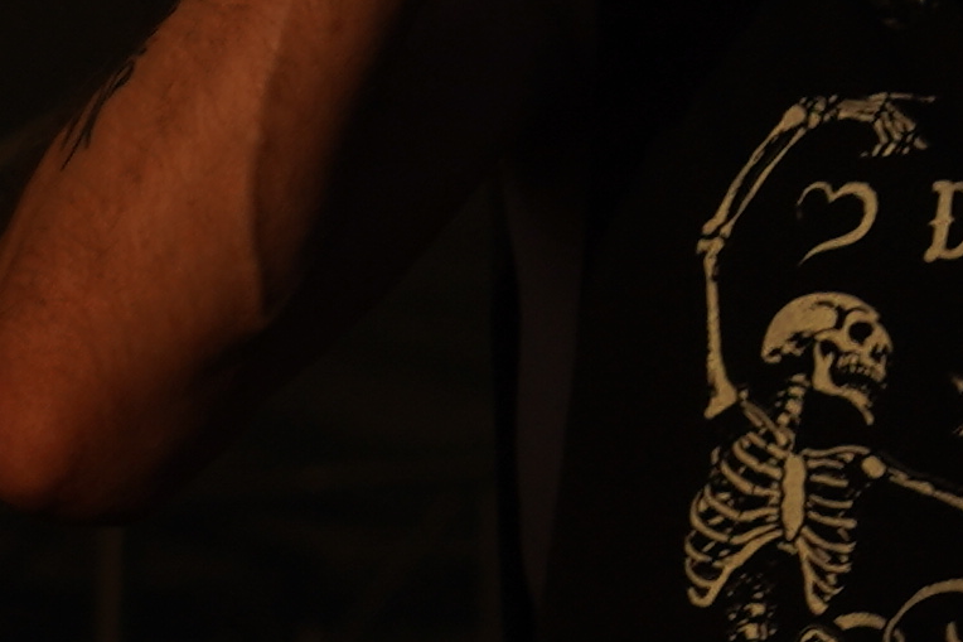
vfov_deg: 2.1
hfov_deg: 3.2
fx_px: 17222
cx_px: 1593
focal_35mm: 644
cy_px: -366
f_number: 8
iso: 100
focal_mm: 82
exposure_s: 1/1000
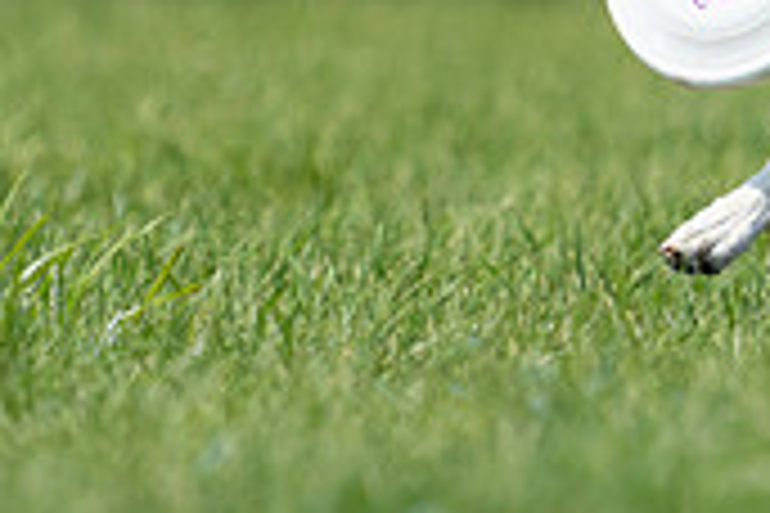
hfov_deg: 1.0
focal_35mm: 2035
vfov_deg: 0.7
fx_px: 43523
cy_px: -106
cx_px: 910
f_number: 6.3
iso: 1000
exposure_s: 1/4000
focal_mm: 600
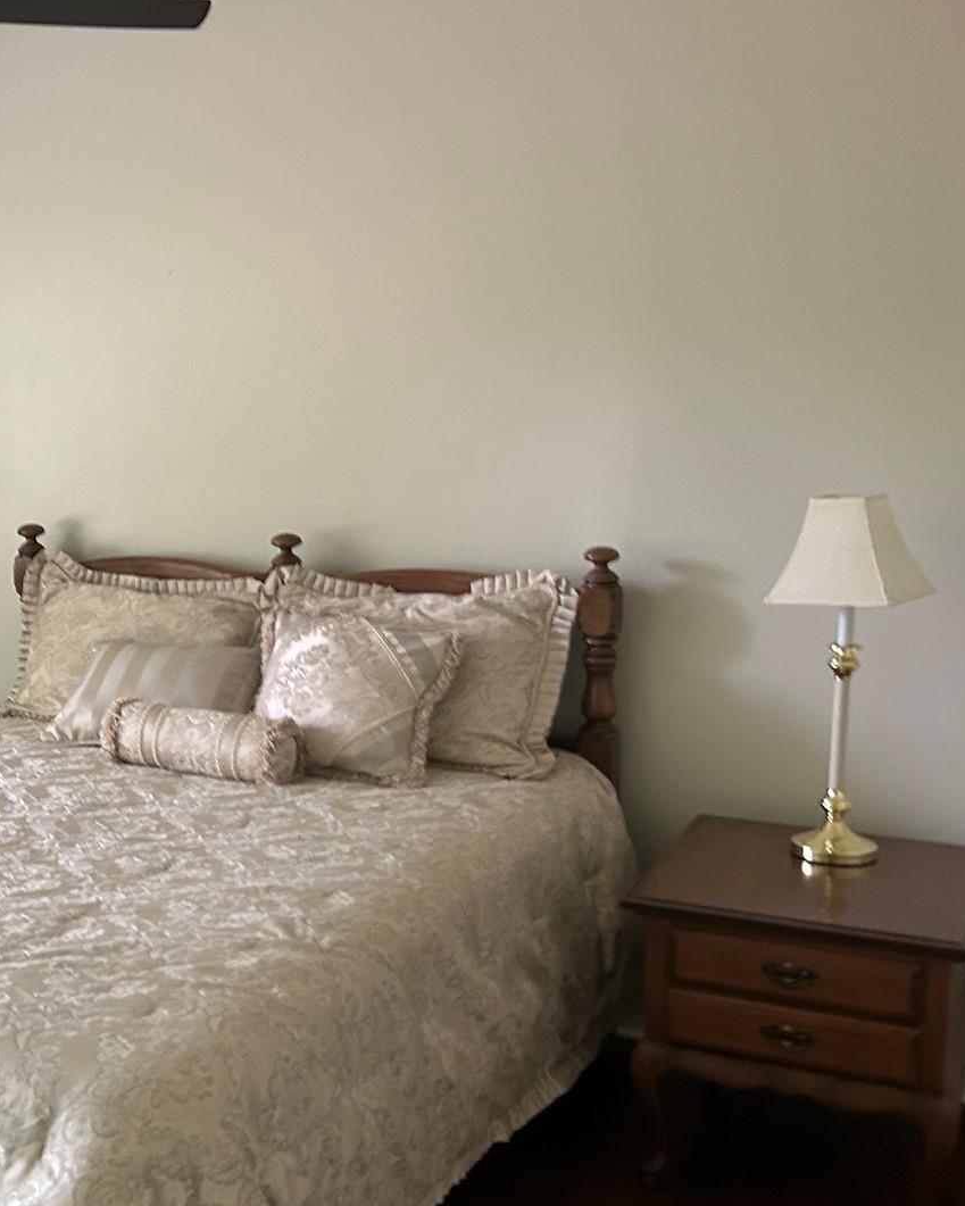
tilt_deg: -8.2
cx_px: -58
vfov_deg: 38.0
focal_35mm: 49
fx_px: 1749
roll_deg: +1.1
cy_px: 615
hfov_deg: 28.4
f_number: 1.5
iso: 160
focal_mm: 5.7
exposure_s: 1/60
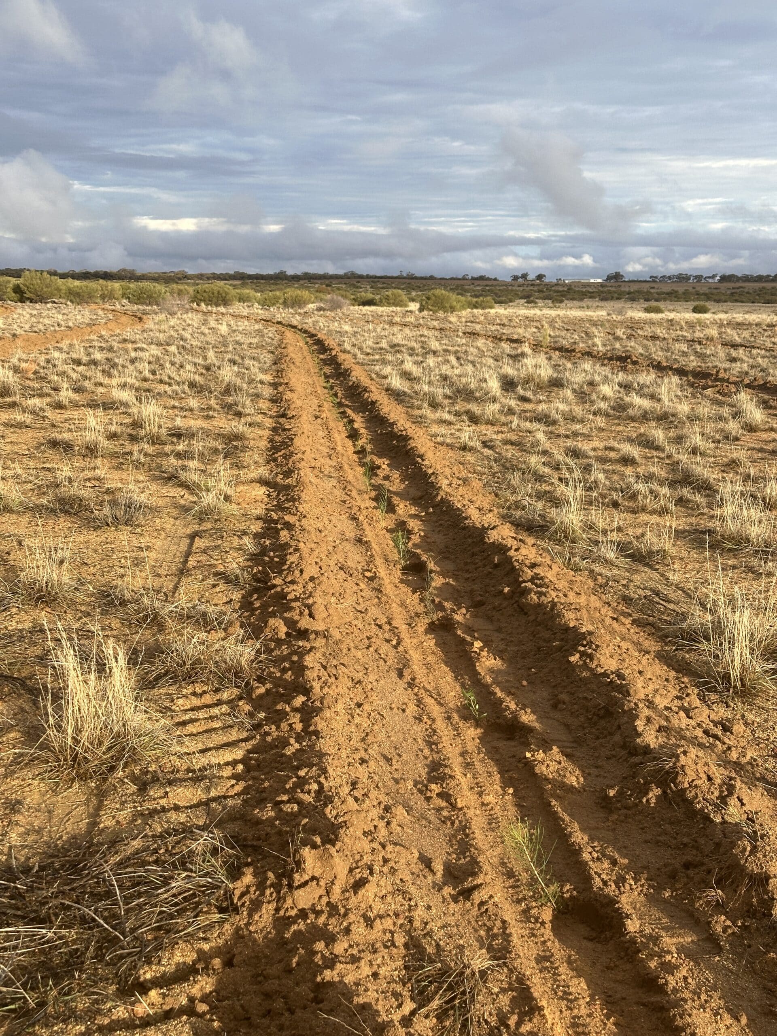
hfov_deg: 30.3
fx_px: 1437
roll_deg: -0.2
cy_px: 518
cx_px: 388
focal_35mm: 48
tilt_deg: -9.6
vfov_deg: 39.7
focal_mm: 6.86
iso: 64
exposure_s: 1/756
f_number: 1.78
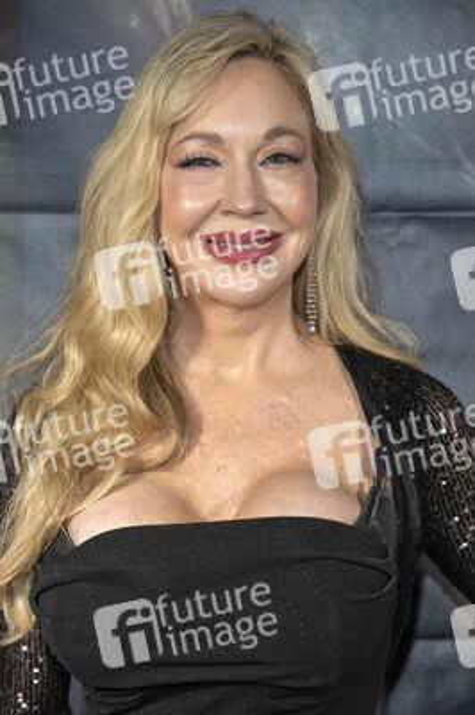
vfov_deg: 20.6
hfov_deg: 13.8
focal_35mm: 99
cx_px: 238
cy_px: 358
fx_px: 1963
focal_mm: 99
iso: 800
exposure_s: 1/200
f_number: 5.6
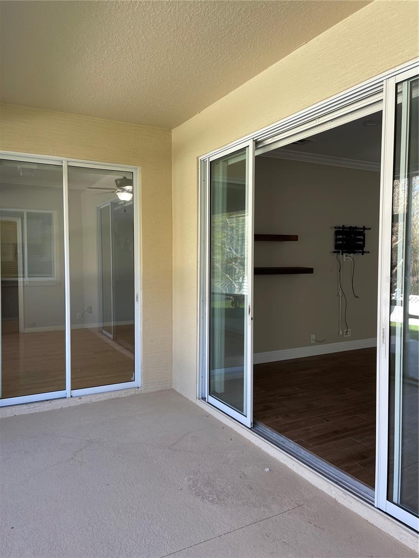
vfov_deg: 67.3
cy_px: 279
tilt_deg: -1.6
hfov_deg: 53.1
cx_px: 210
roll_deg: +0.0
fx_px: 420
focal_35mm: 26
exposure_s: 1/121
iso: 50
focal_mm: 5.1
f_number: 1.6
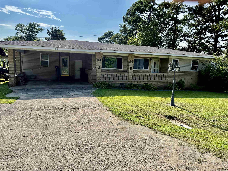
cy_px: 86
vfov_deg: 56.8
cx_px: 114
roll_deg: -1.5
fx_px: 158
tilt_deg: -5.5
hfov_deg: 71.6
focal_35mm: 24
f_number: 1.78
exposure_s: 1/4975
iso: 100
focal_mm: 6.76
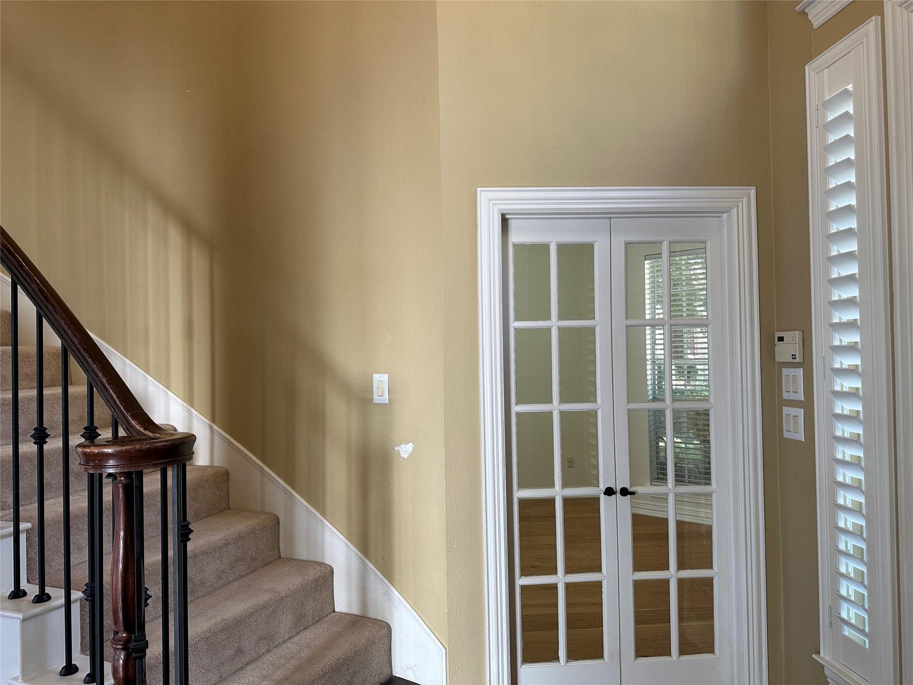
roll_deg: +1.5
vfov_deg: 56.8
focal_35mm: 24
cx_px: 456
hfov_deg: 71.6
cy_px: 342
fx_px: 633
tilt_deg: +1.2
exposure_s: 1/120
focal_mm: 6.86
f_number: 1.78
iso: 125
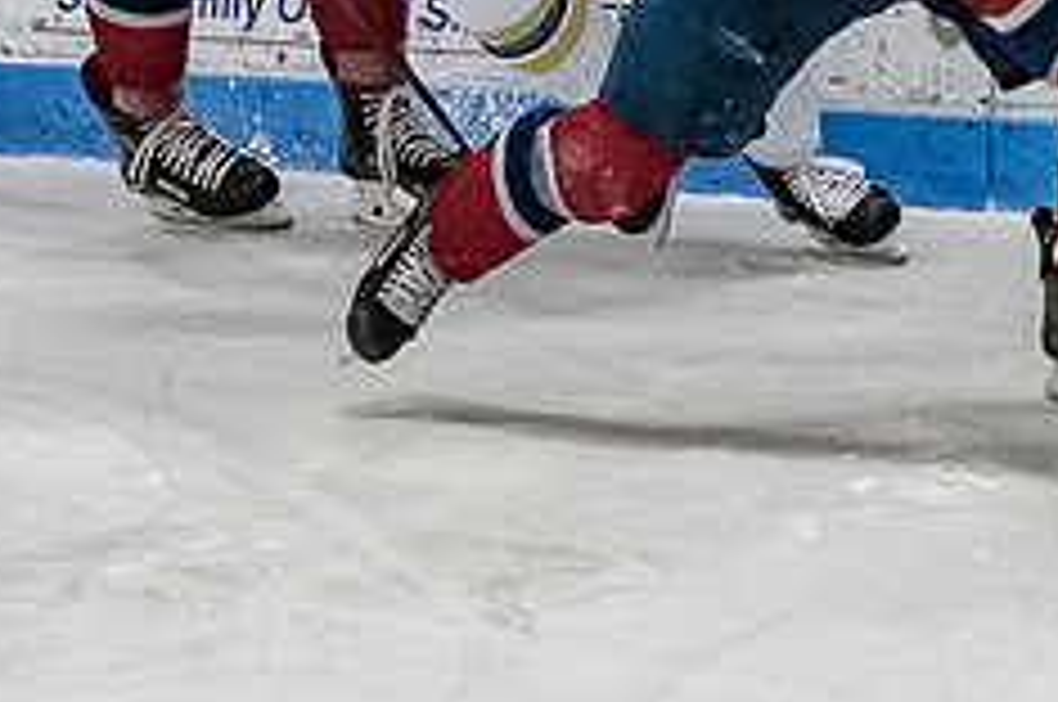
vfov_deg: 2.9
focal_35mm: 470
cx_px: 1056
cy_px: 47
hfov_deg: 4.4
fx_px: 13794
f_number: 4
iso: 2800
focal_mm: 70
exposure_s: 1/800
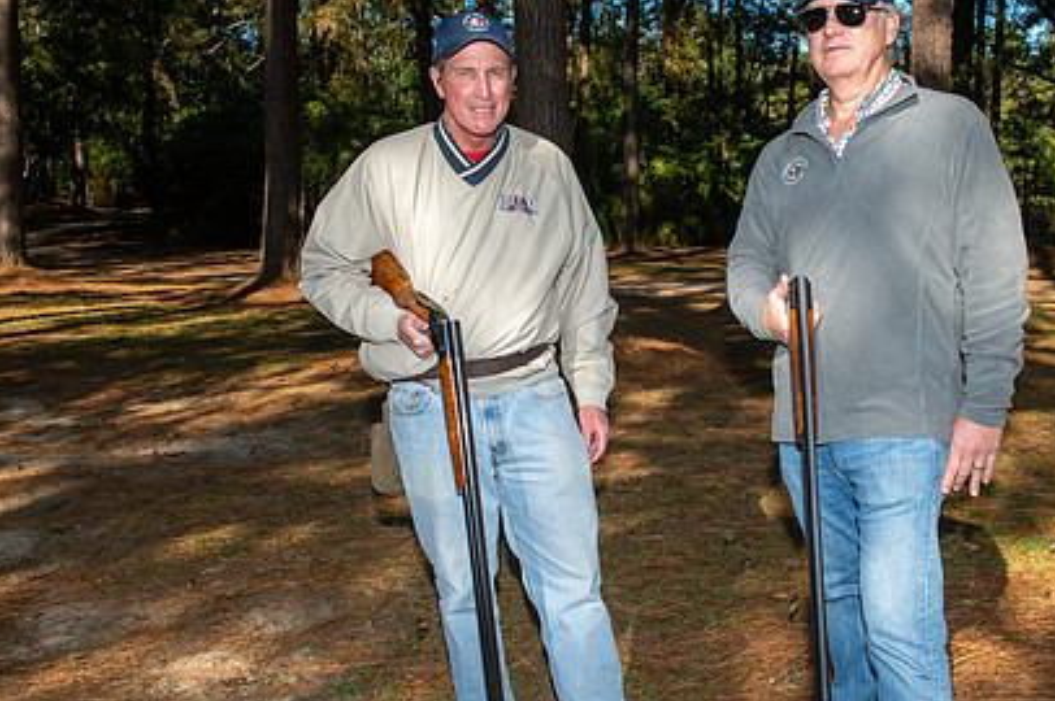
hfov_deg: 48.2
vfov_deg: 33.3
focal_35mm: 40
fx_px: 1171
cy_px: 353
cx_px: 626
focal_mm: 28
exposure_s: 1/200
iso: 125
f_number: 7.1
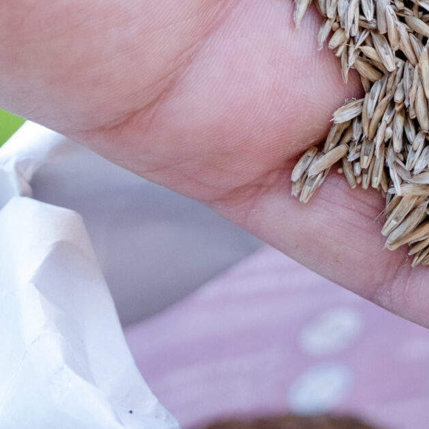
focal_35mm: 414
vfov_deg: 4.2
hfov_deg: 4.2
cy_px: 49
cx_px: 534
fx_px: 5805
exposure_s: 1/160
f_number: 4
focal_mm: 80
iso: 500
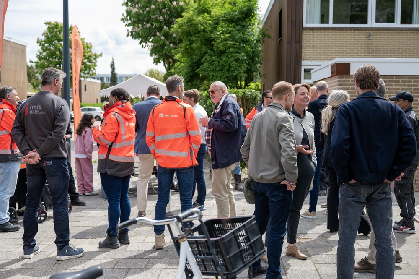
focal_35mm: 43
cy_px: 140
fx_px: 500
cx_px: 210
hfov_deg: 45.5
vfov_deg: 31.1
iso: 1000
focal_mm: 43
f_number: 3.2
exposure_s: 1/8000
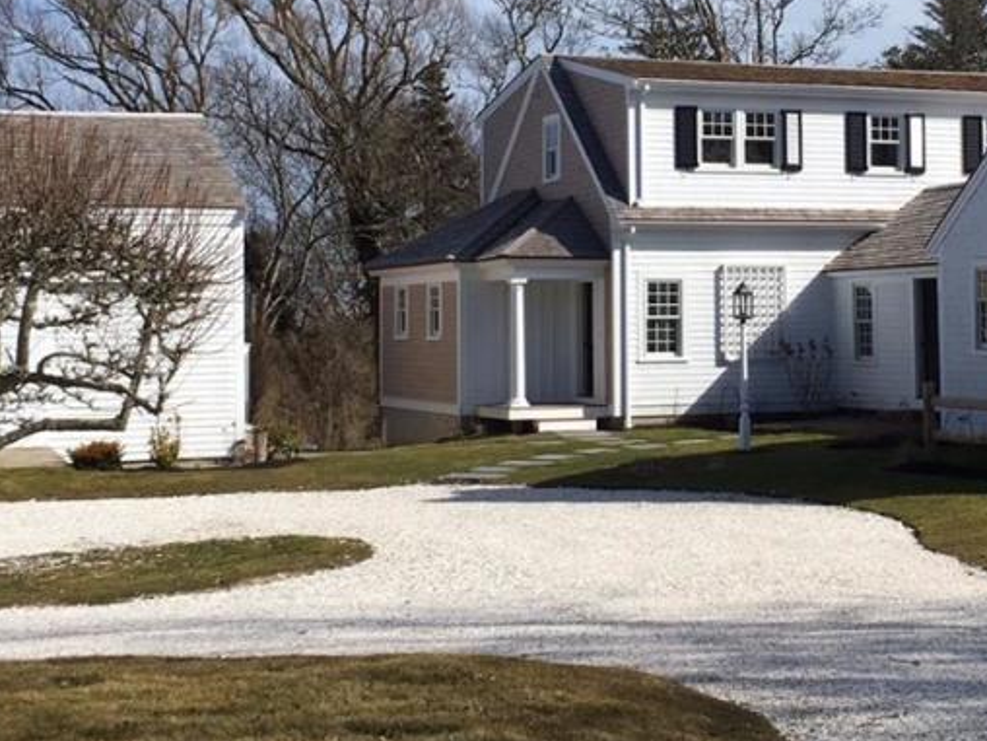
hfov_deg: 26.4
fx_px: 2081
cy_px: 186
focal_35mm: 73
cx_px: 698
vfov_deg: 20.0
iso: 25
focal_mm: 4.15
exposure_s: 1/2404
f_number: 2.2
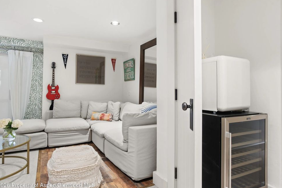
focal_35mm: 21
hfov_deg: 81.2
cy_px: 95
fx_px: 164
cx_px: 141
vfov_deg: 59.5
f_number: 7.1
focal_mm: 20
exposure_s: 1.3
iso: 400
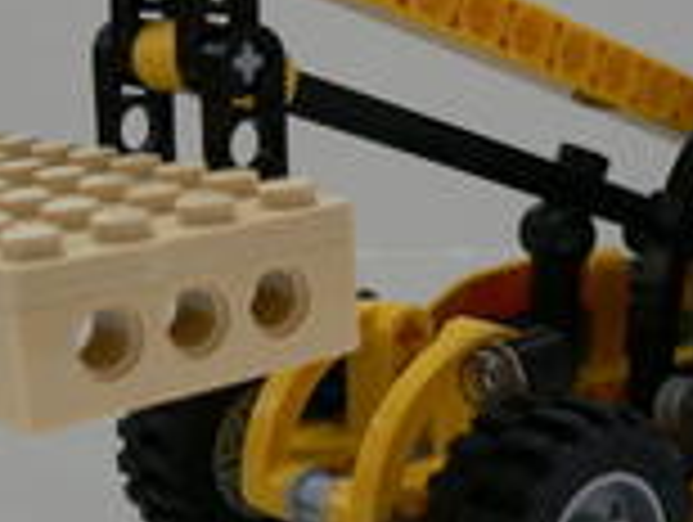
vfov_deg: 17.5
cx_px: 374
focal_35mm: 84
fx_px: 1684
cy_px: 378
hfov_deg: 23.2
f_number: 2.8
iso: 200
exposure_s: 1/100
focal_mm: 6
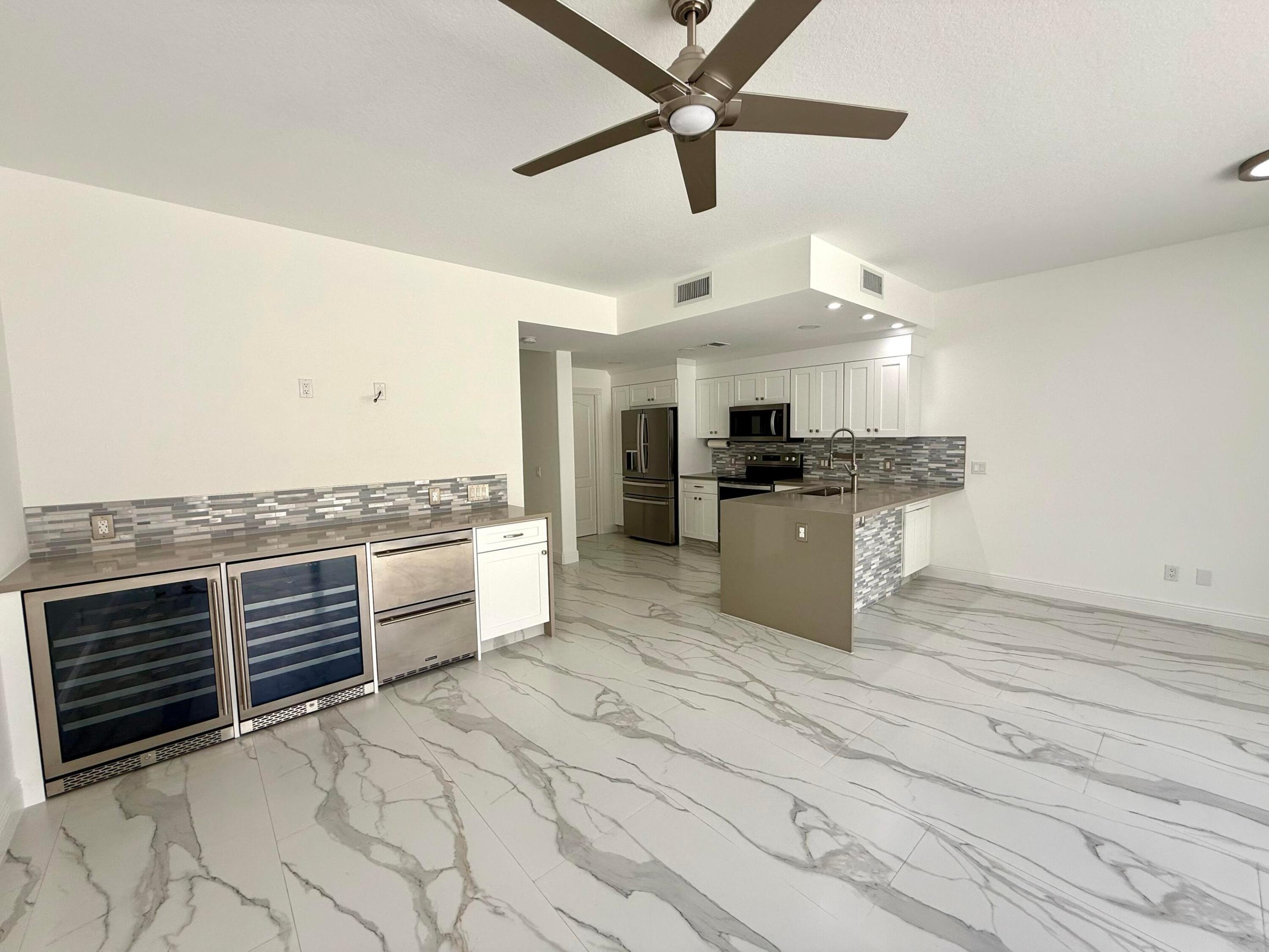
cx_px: 634
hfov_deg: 102.1
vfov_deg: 85.7
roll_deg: +1.2
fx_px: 513
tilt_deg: -4.4
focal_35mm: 14
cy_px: 476
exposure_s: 1/130
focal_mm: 2.22
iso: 50
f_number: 2.2
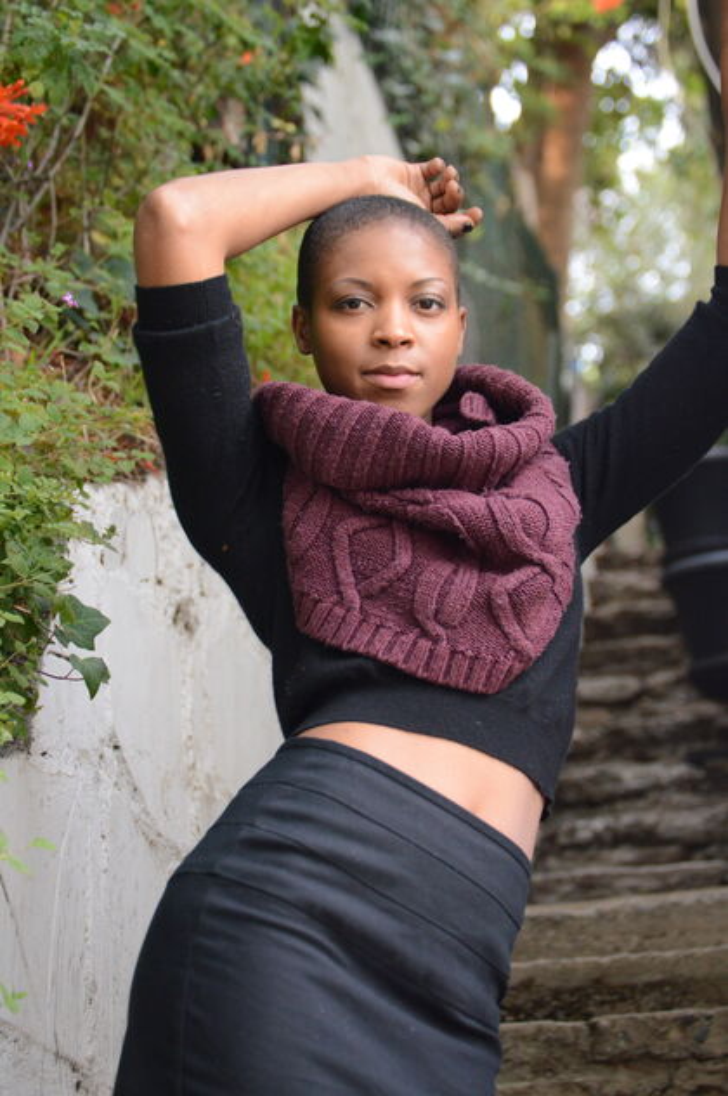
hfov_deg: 13.0
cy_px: 548
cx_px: 364
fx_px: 3192
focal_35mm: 105
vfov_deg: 19.5
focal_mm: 70
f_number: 5
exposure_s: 1/125
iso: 1250
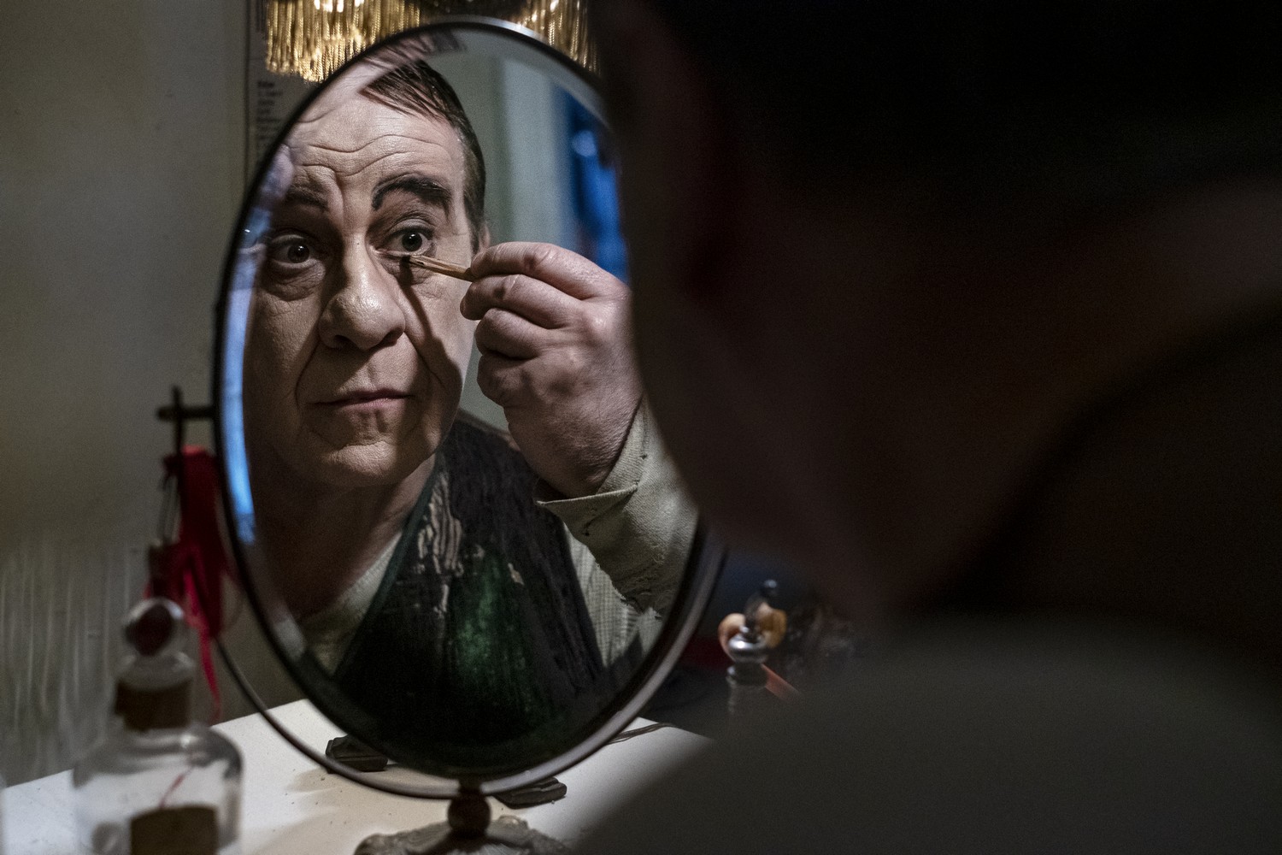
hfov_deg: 37.5
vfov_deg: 25.5
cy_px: 428
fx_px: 1887
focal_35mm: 53
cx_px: 641
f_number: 2.5
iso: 4000
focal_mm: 35
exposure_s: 1/160
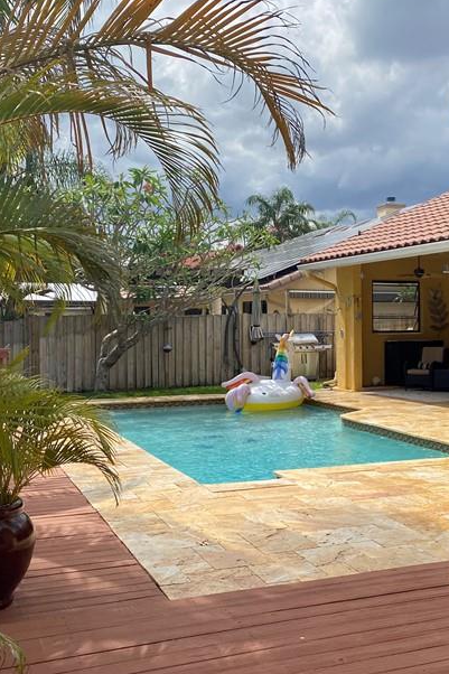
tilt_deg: -0.9
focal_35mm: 46
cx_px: 352
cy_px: 325
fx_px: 861
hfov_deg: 28.7
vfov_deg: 42.7
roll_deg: -0.2
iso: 32
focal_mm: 4.25
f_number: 1.8
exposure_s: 1/2817
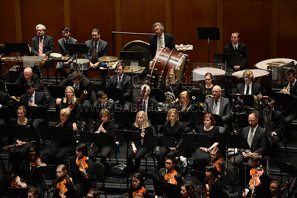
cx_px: 148
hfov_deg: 10.3
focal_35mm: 200
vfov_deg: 6.9
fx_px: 1650
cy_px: 99
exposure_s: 1/250
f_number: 2.8
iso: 3200
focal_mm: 200
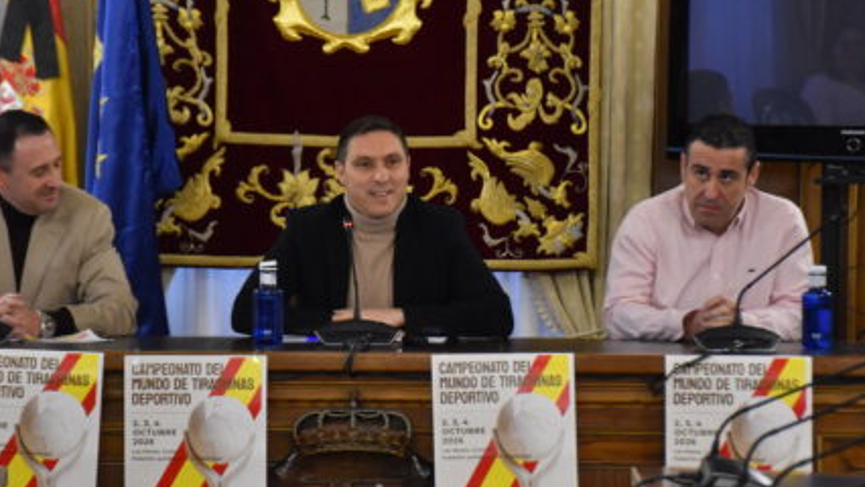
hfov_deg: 10.8
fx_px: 4566
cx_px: 394
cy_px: 248
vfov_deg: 6.1
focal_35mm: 199
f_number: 5.3
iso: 3200
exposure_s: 1/125
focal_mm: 90
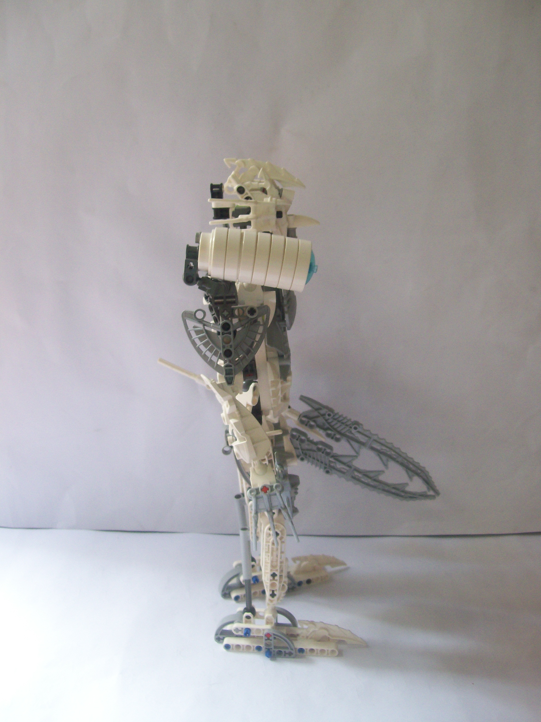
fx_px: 750
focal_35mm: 36
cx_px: 270
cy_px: 361
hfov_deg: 39.7
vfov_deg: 51.4
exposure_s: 1/32
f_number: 2.7
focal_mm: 6
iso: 107
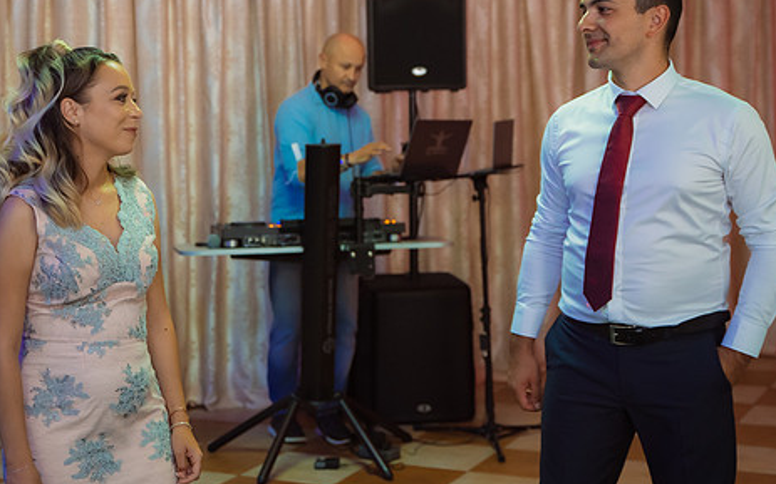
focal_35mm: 72
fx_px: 1522
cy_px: 184
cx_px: 336
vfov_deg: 18.1
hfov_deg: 28.6
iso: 1250
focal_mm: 46
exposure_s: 1/160
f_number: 2.8
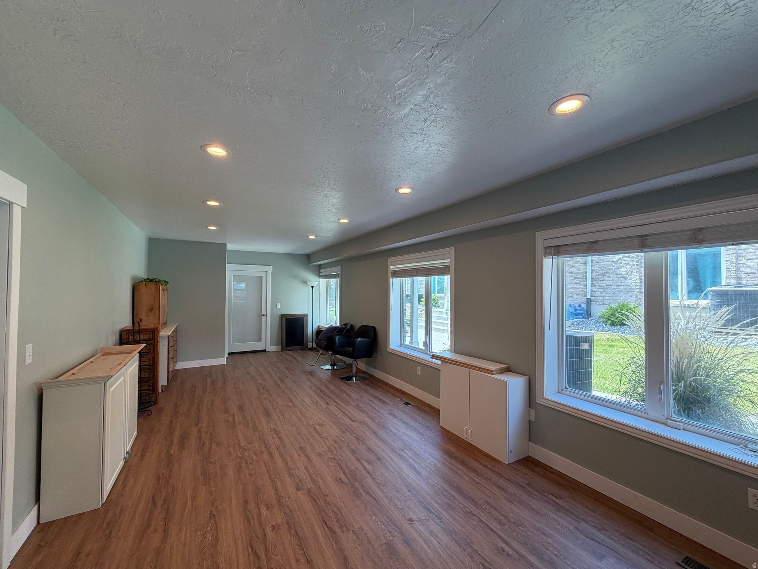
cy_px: 284
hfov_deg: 102.1
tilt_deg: +1.7
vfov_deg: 85.7
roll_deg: -0.2
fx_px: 307
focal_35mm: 14
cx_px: 379
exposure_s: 1/120
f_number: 2.2
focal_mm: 2.22
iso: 125
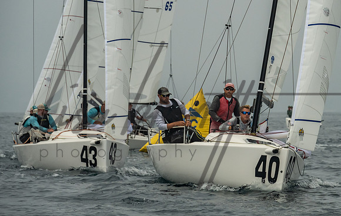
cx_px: 223
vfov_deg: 4.5
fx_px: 2742
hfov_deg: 7.1
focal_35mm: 294
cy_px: 74
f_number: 9
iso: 800
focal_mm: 200
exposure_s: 1/3200
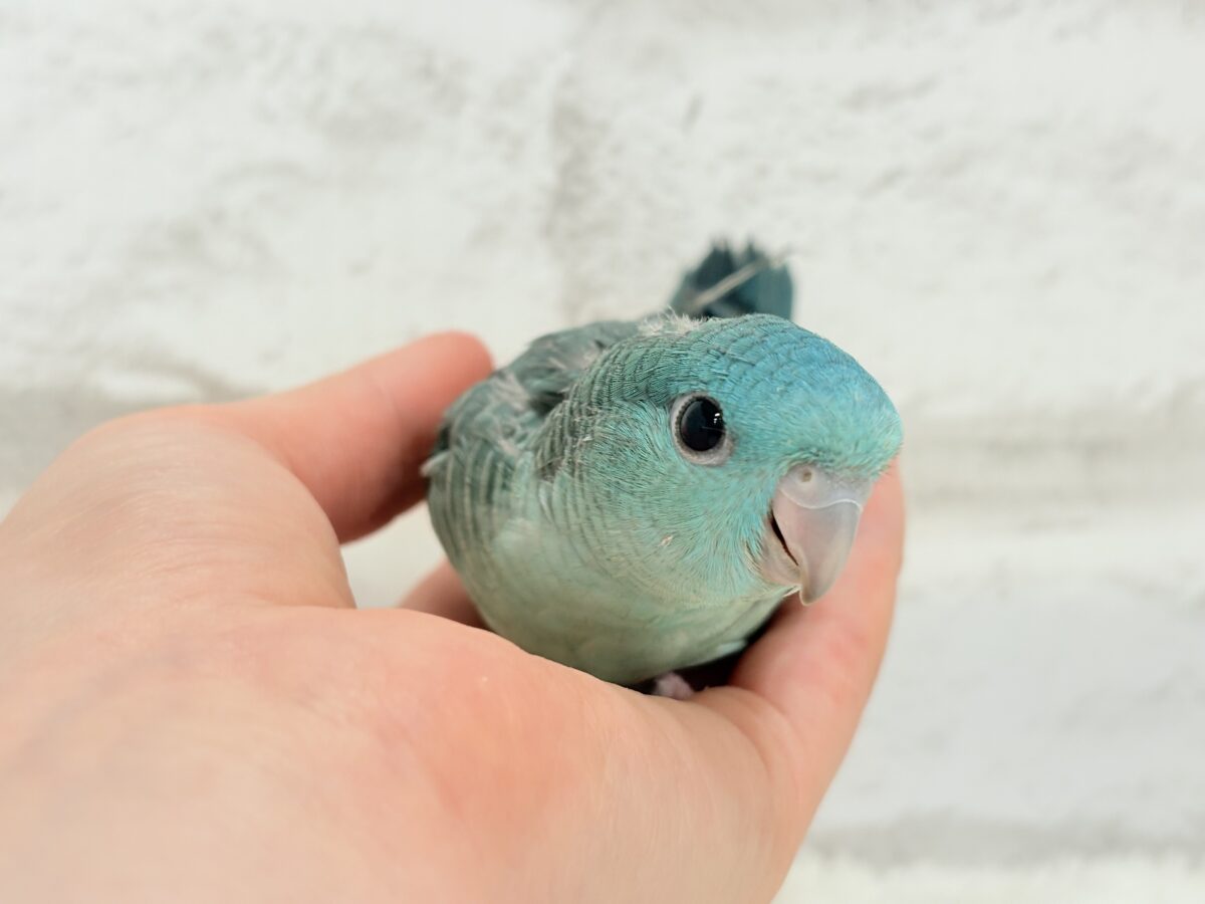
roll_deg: -1.8
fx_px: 1810
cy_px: 452
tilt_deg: -7.7
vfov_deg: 28.0
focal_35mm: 52
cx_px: 602
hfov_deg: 36.8
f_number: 1.6
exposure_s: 1/50
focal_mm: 5.96
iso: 40
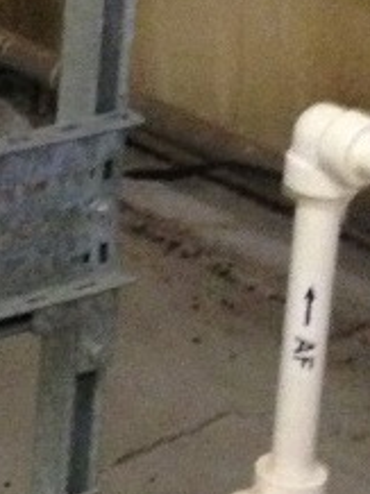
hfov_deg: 7.4
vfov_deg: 10.8
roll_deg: +0.1
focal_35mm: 182
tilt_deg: -17.3
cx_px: -617
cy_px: -34
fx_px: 2599
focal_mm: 4.12
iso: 400
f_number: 2.4
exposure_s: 1/17
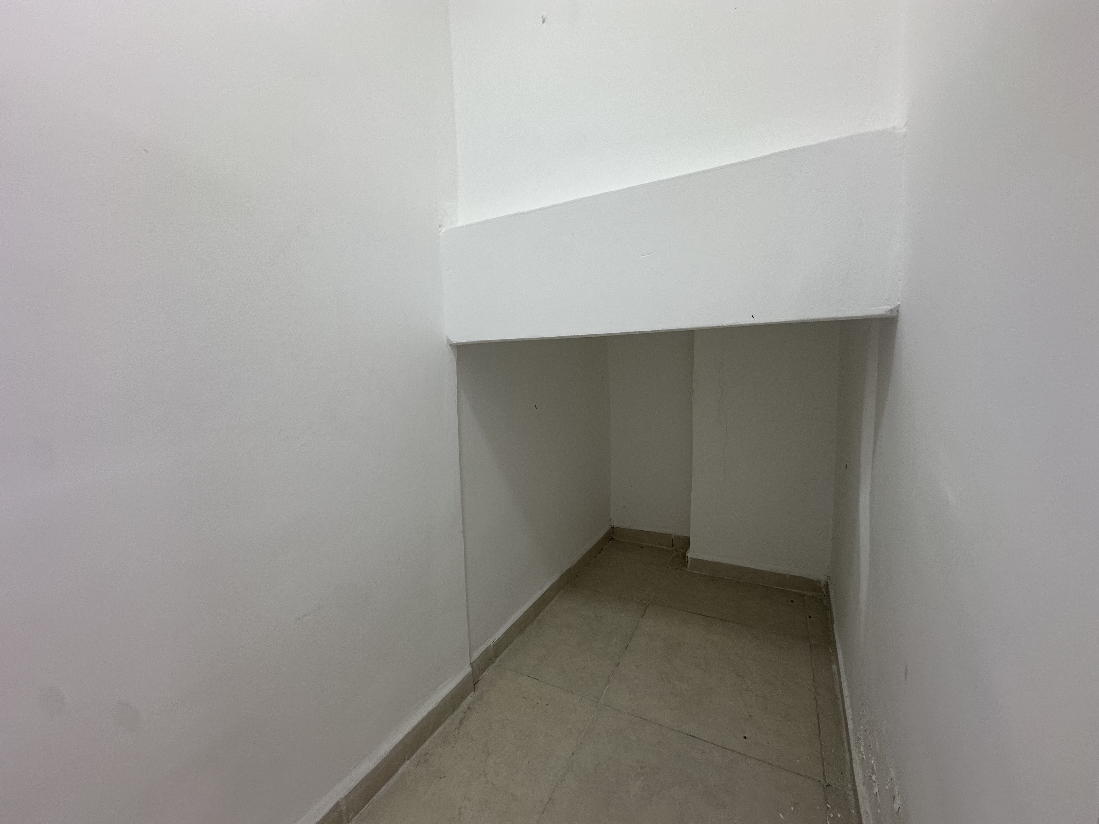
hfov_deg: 102.1
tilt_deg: -5.7
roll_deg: +1.1
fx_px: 444
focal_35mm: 14
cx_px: 550
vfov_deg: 85.7
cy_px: 412
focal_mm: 2.22
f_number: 2.2
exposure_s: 1/120
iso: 125
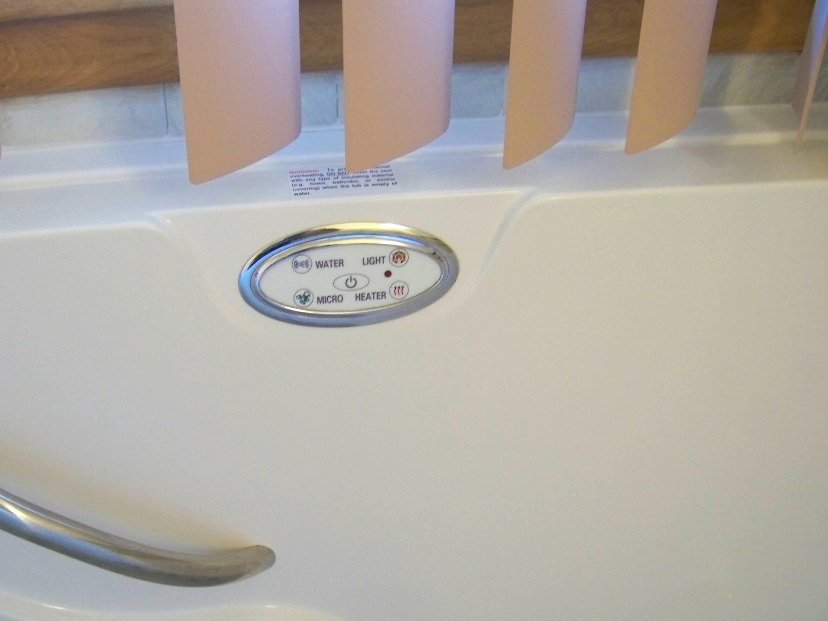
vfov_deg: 34.2
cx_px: 302
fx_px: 1005
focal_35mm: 42
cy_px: 382
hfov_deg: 44.4
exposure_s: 1/30
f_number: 2.8
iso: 500
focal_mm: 5.85
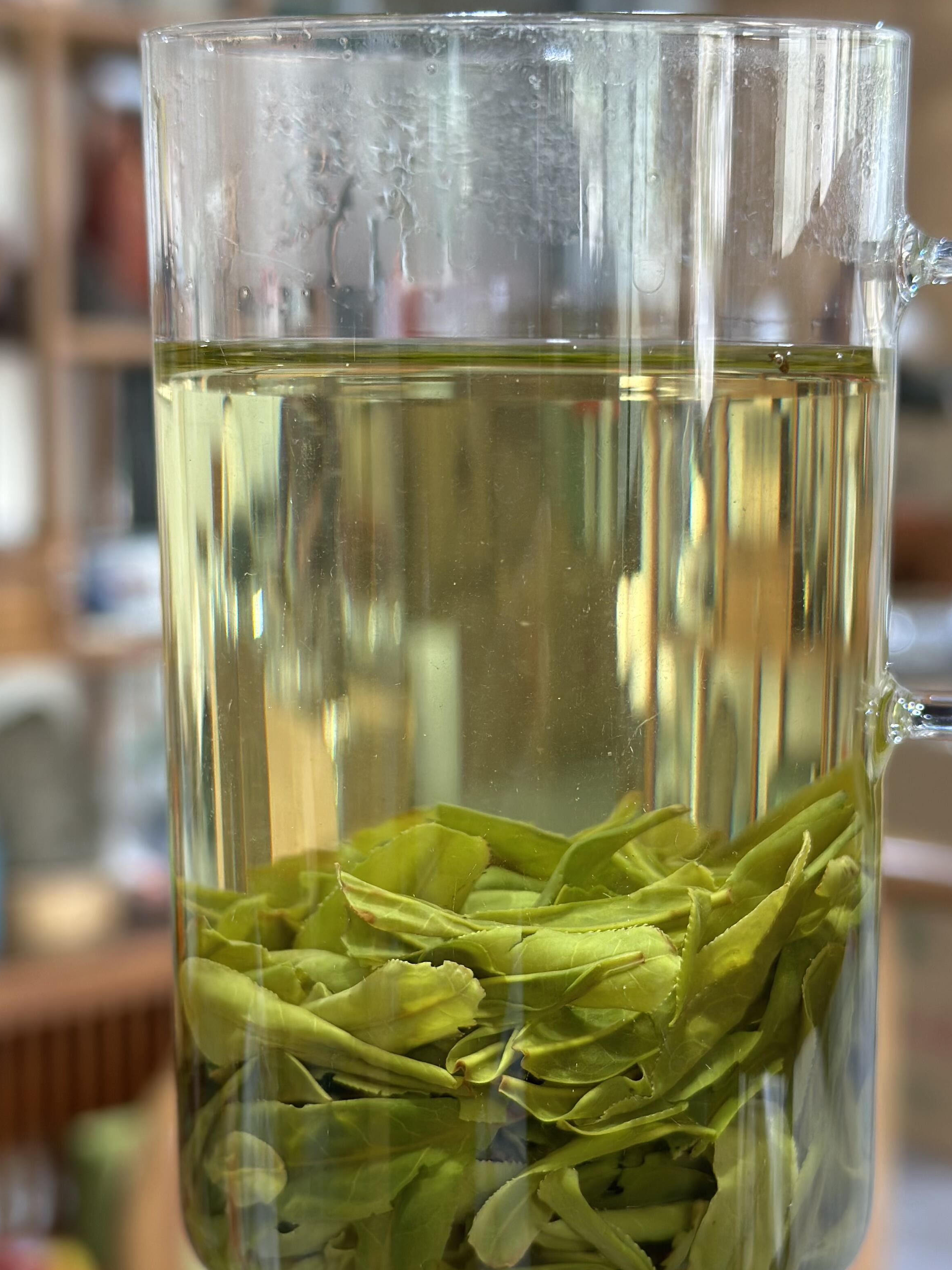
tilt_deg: -6.6
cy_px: 660
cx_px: 522
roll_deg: -0.1
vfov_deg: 31.2
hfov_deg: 23.6
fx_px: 2274
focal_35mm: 62
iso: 100
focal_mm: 6.86
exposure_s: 1/100
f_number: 1.78
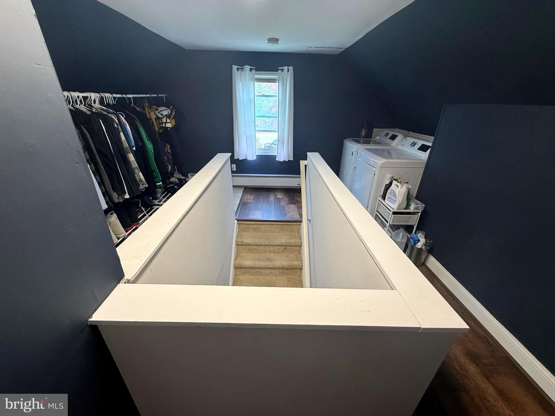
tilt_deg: -24.9
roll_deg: -0.8
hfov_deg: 102.1
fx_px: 224
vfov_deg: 85.7
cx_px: 278
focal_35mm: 14
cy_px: 208
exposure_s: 1/120
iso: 160
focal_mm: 2.22
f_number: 2.2
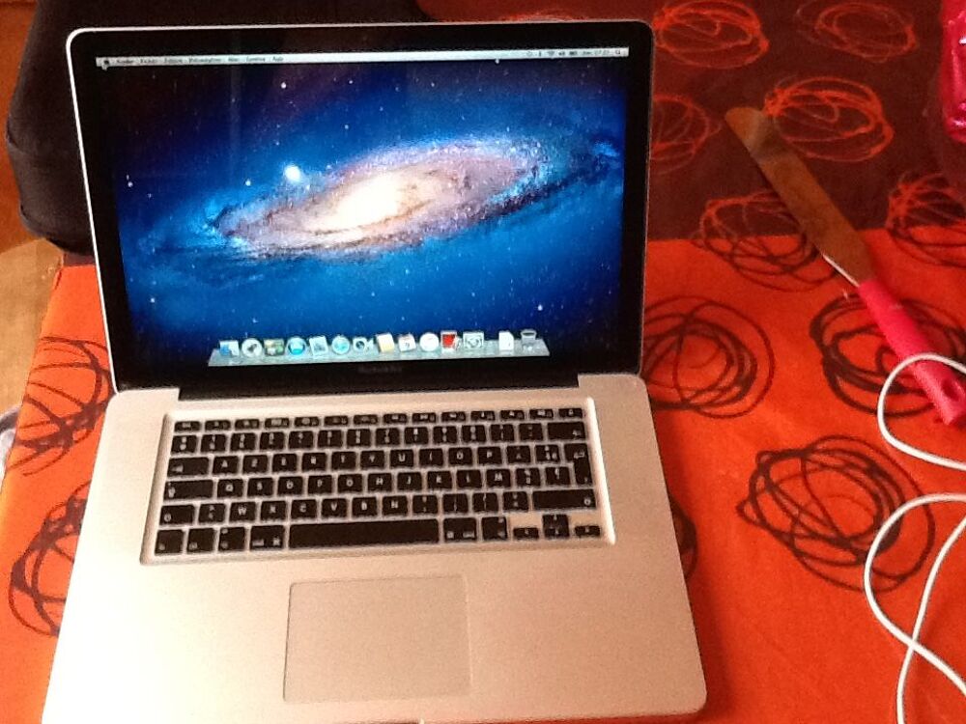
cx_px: 483
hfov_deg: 42.9
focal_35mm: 44
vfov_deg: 32.9
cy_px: 362
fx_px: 1228
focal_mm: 2.03
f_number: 2.4
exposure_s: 1/20
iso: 320
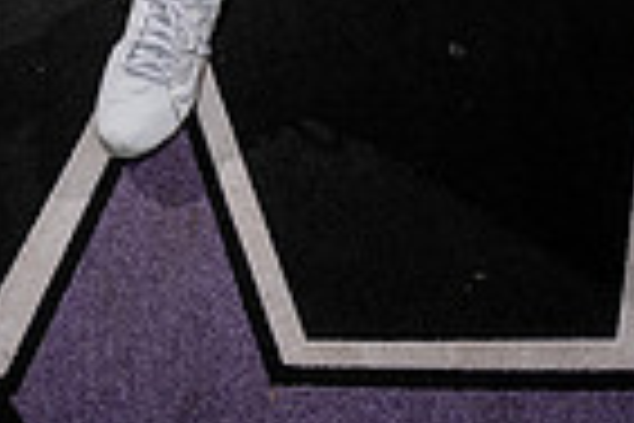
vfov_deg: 15.2
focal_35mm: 64
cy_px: -518
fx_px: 1127
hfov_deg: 31.1
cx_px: 189
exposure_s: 1/250
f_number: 5.6
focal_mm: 20
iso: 100
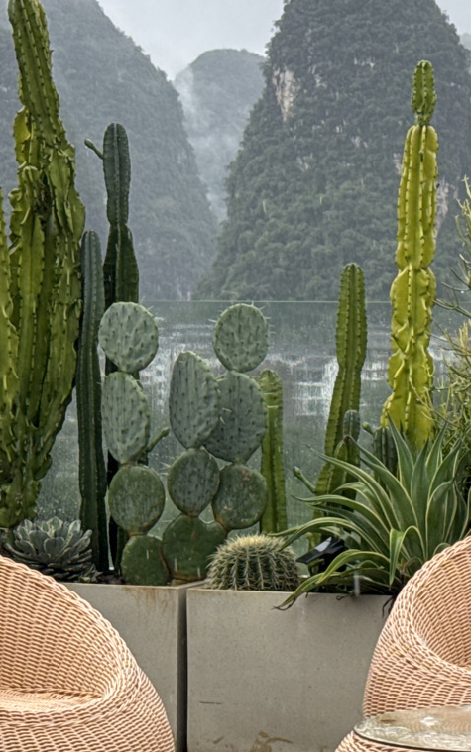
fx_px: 2749
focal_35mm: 134
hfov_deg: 9.7
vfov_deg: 15.6
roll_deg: +0.6
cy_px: 415
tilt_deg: -2.7
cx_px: 537
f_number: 1.78
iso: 64
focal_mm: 6.76
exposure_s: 1/639
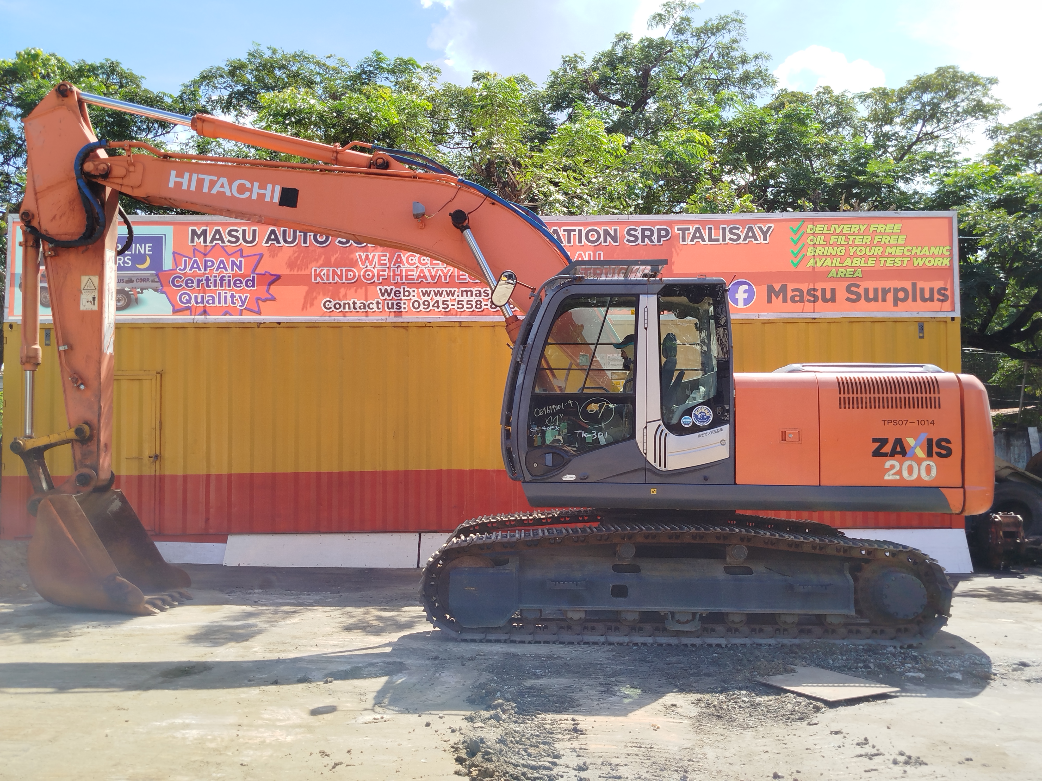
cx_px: 521
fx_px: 933
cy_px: 390
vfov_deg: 45.4
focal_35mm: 31
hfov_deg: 58.4
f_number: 1.7
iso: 50
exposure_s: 1/714
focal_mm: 5.31
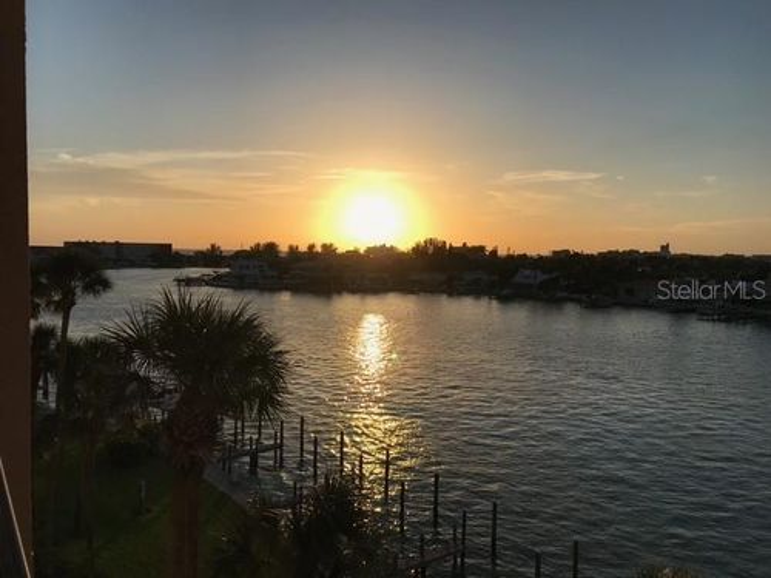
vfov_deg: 49.7
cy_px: 289
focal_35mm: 28
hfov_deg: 63.4
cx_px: 386
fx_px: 624
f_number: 1.8
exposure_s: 1/3690
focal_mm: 3.99
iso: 20
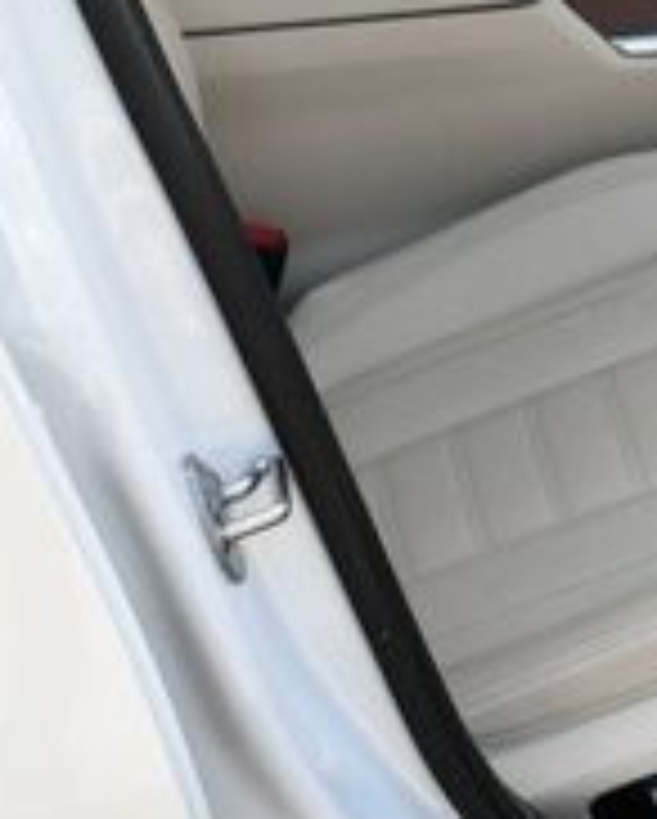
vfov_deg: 15.9
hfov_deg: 12.4
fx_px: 2888
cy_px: 76
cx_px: 976
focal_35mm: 119
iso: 400
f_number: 5.6
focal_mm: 18
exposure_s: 1/250
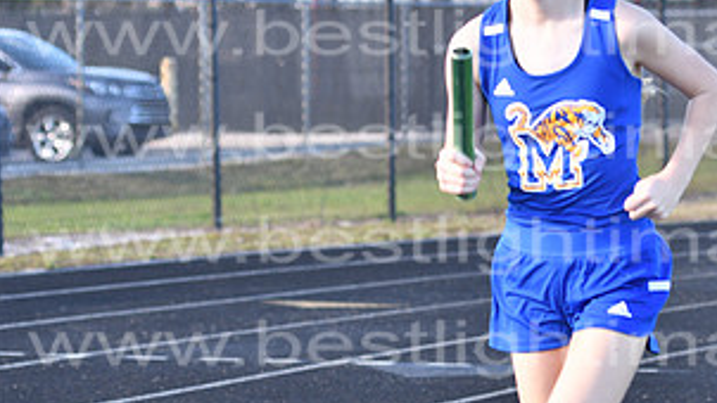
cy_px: 298
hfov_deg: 10.2
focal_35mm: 211
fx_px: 4012
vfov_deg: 5.8
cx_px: 572
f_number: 4
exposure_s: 1/400
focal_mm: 70
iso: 250
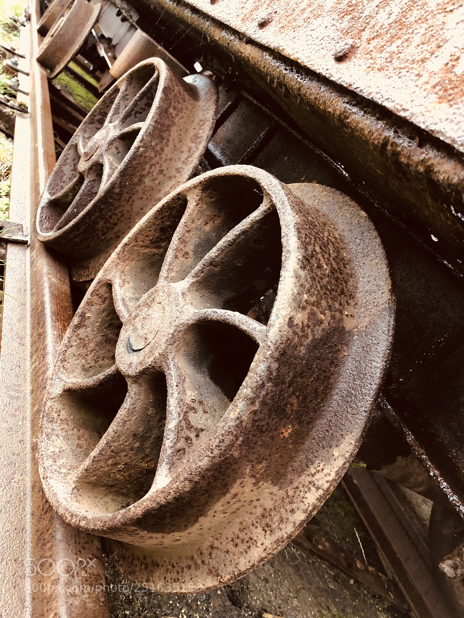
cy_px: 309
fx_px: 500
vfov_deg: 63.4
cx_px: 232
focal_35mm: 28
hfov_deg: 49.7
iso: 40
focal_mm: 3.99
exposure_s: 1/25
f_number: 1.8
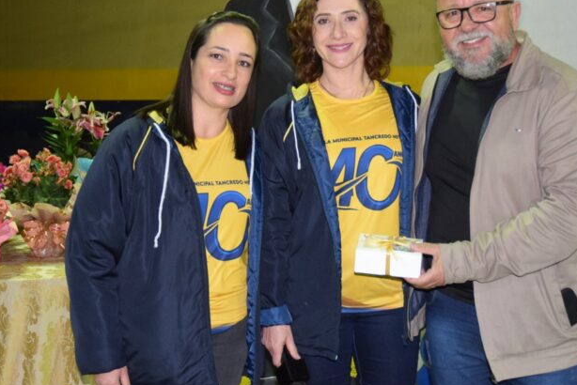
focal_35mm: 60
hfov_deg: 33.4
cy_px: 131
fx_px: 962
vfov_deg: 22.6
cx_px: 313
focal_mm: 24
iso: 1100
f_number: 3.8
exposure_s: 1/60
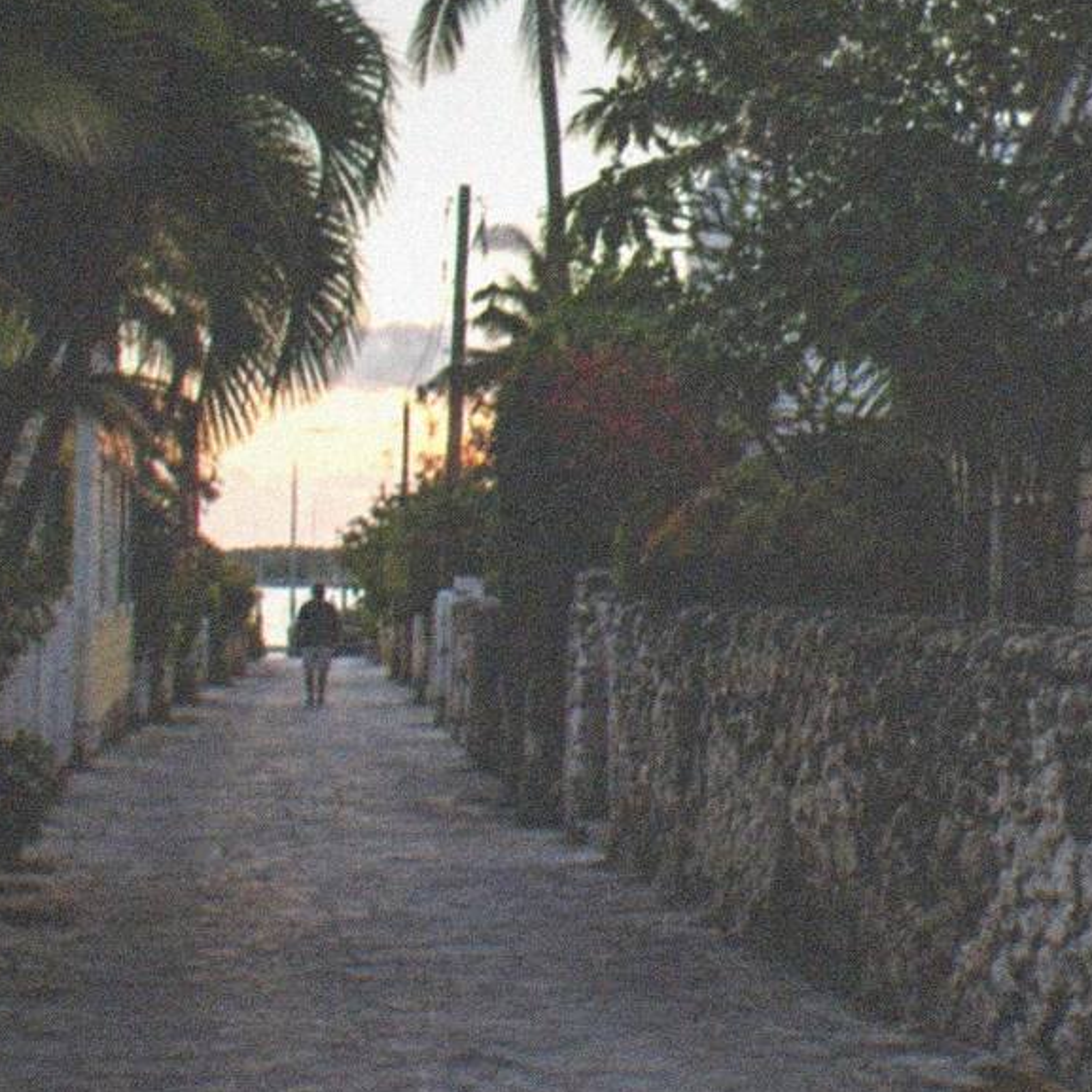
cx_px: 808
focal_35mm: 103
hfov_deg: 16.8
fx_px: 3676
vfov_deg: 16.9
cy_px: 520
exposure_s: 1/250
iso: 6400
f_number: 2.5
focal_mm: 70
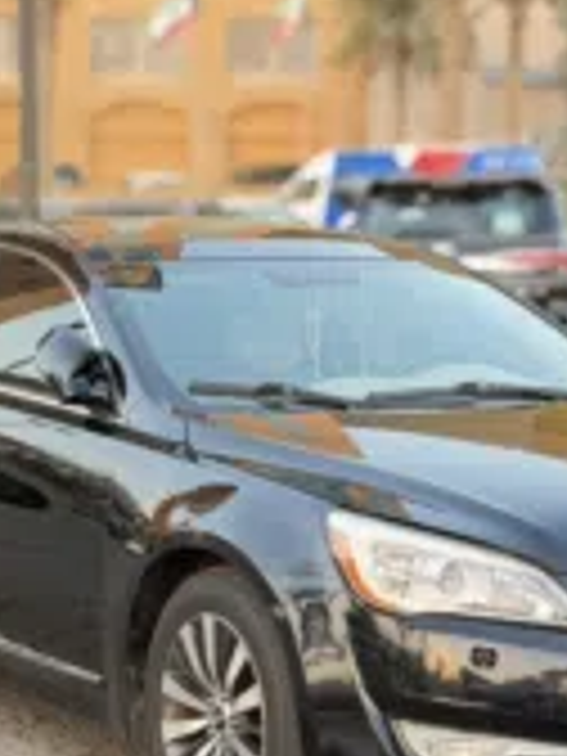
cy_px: 216
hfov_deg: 13.0
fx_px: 2490
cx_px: 333
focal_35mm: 114
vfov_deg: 17.2
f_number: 1.78
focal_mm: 6.76
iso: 125
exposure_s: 1/60
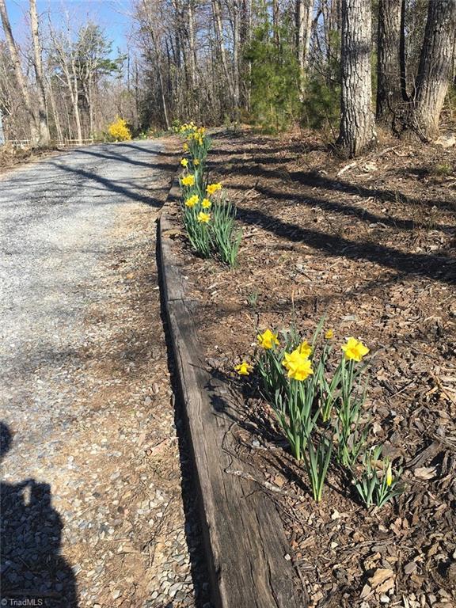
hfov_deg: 48.2
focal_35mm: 29
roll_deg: +0.3
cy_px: 304
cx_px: 228
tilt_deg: -18.7
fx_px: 509
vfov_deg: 61.7
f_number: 2.2
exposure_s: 1/705
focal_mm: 4.15
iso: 25
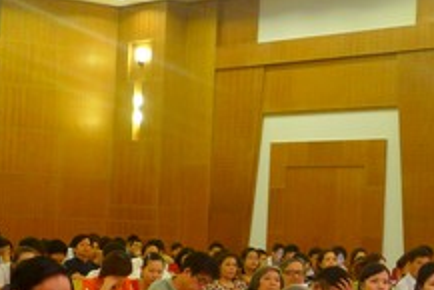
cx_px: 302
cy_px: 218
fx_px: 1387
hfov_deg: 17.7
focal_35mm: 115
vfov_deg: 11.9
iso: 400
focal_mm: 10.7
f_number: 2.7
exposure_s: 1/15
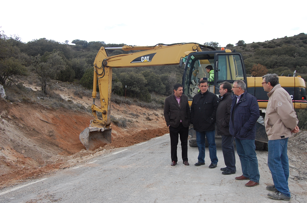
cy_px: 102
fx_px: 281
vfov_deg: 39.8
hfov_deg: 57.3
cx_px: 154
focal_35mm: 33
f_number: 9
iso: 400
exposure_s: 1/160
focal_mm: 22
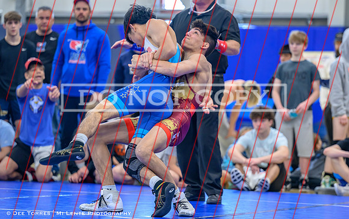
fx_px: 1465
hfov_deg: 13.6
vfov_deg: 8.5
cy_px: 116
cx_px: 177
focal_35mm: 154
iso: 2500
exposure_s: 1/640
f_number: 2.8
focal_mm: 120
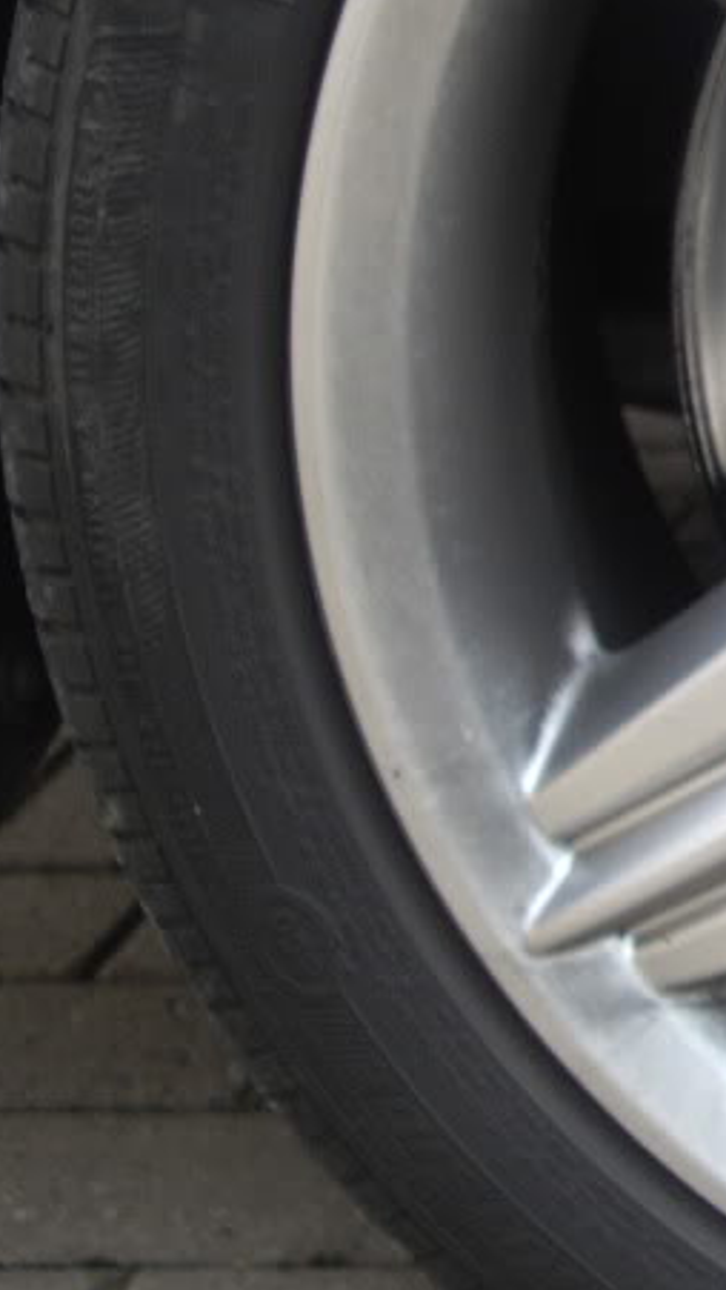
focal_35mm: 94
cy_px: 312
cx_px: 1398
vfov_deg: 22.5
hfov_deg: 11.7
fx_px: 3214
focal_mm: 7.9
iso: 100
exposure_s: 1/160
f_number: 2.8
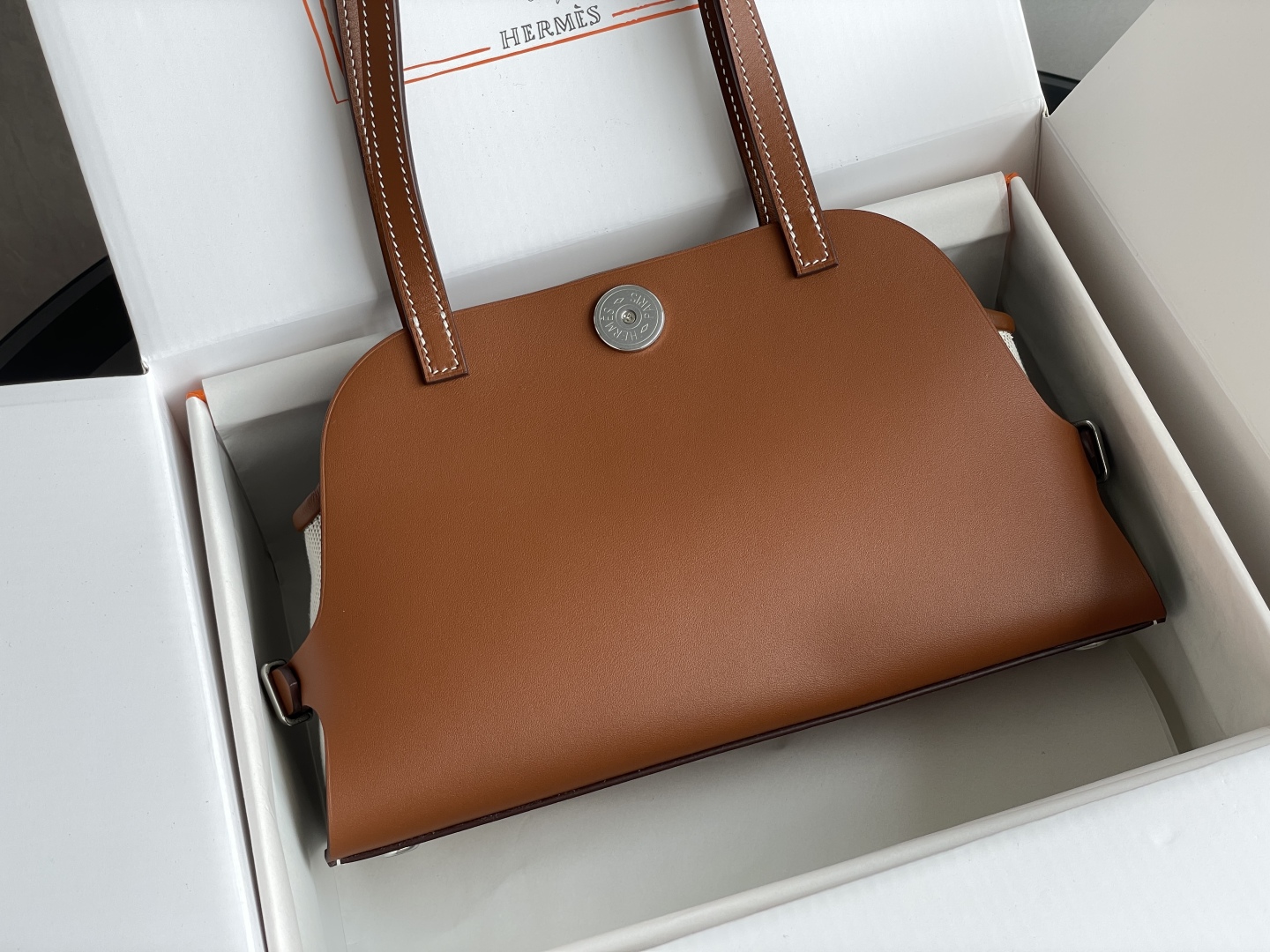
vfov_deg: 28.0
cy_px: 476
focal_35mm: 52
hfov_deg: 36.8
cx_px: 635
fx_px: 1908
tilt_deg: -52.8
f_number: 2
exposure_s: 1/106
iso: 25
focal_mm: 6
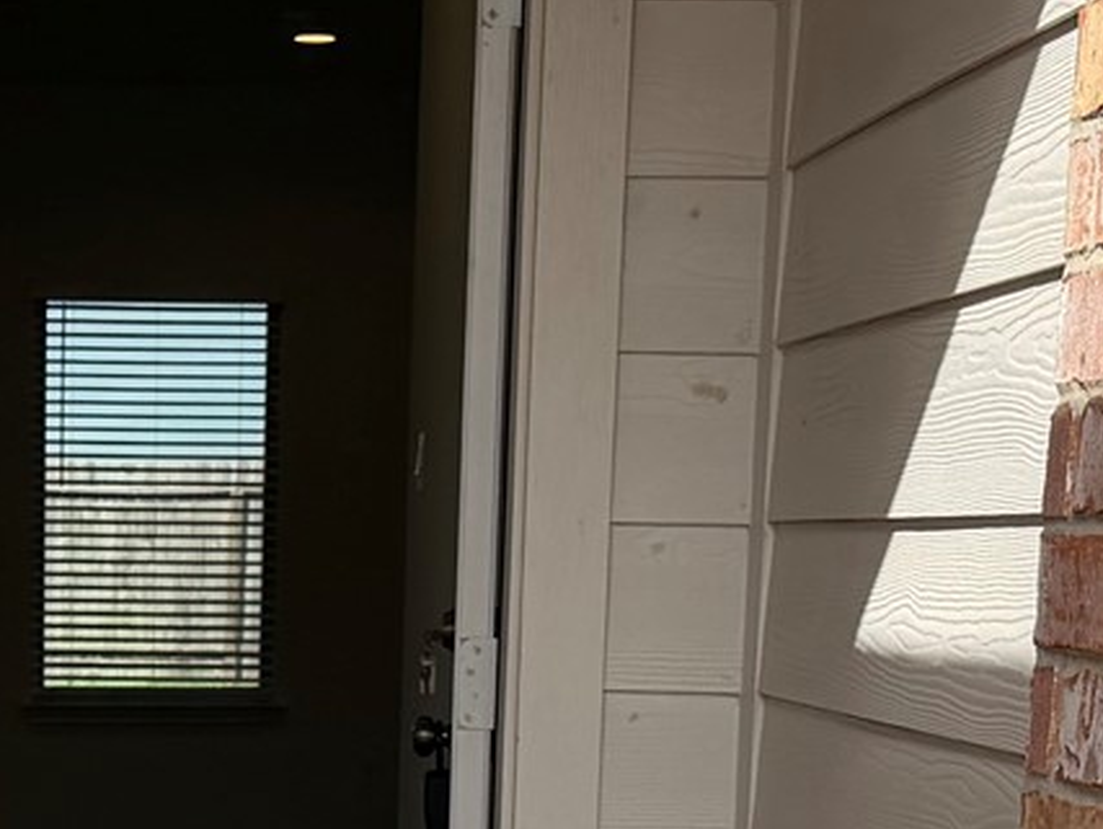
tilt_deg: -8.0
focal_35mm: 115
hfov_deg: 16.9
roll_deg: +0.3
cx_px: 103
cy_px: 1103
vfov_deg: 12.5
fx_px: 3667
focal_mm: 6.76
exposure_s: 1/2801
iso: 80
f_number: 1.78
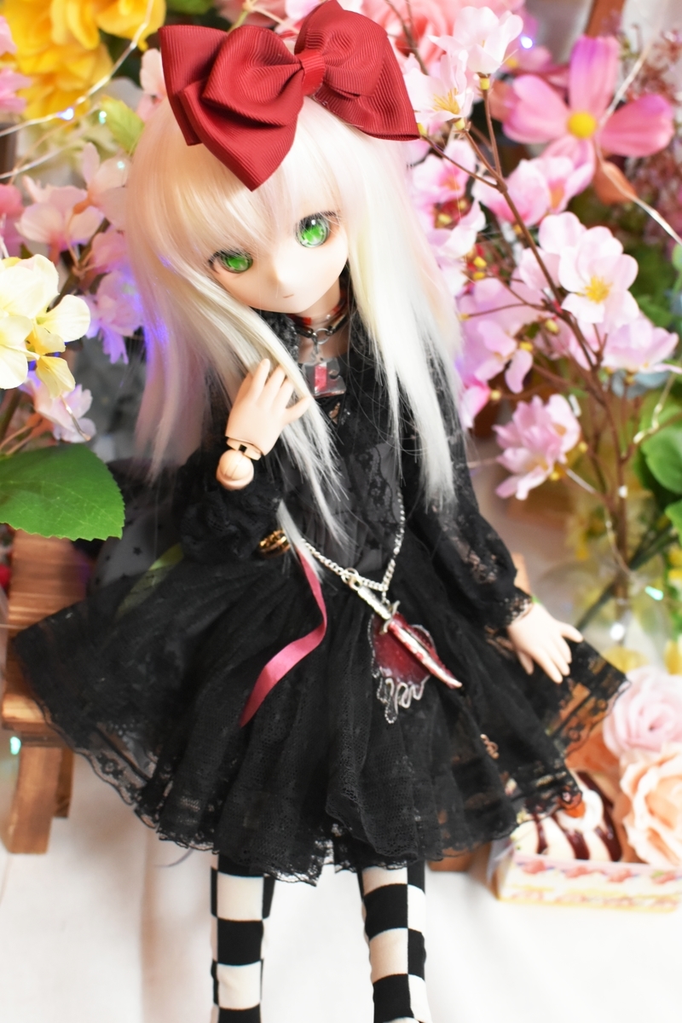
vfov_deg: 37.9
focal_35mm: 52
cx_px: 341
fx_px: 1492
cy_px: 512
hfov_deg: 25.8
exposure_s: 1/50
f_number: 4
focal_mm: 35
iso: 3200
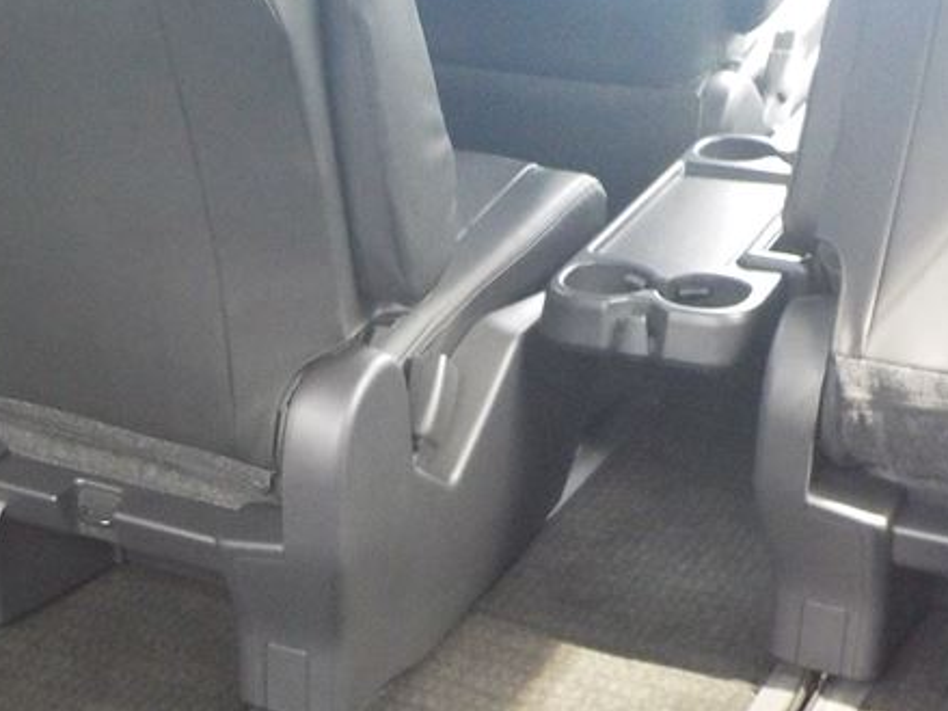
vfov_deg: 20.9
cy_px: 508
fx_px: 1917
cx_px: 250
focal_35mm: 70
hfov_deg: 27.4
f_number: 3.3
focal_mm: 4.1
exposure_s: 1/20
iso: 400
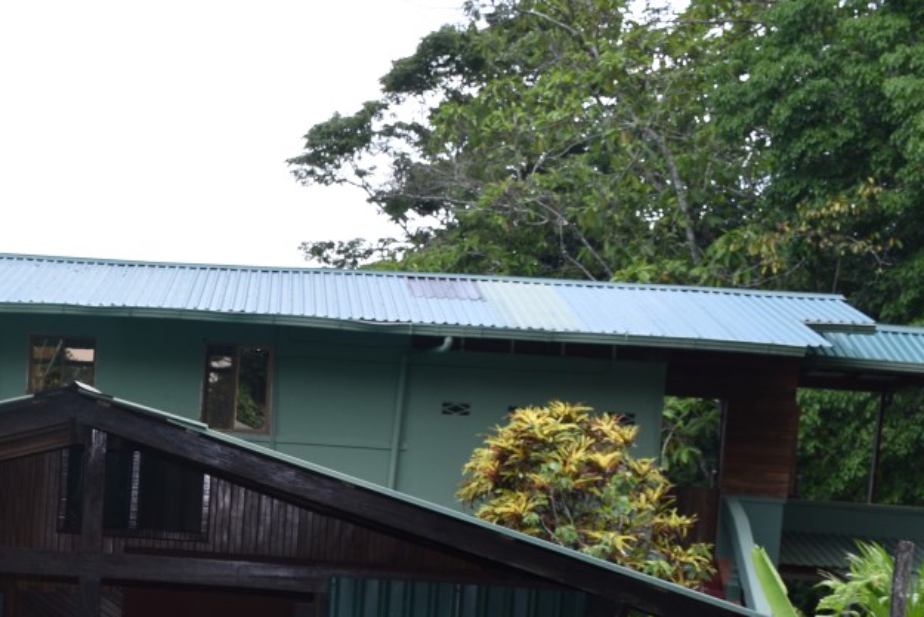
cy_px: 636
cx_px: -10
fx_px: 1797
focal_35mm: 70
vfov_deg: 18.9
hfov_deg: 27.1
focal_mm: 18
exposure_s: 1/160
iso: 100
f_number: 5.6
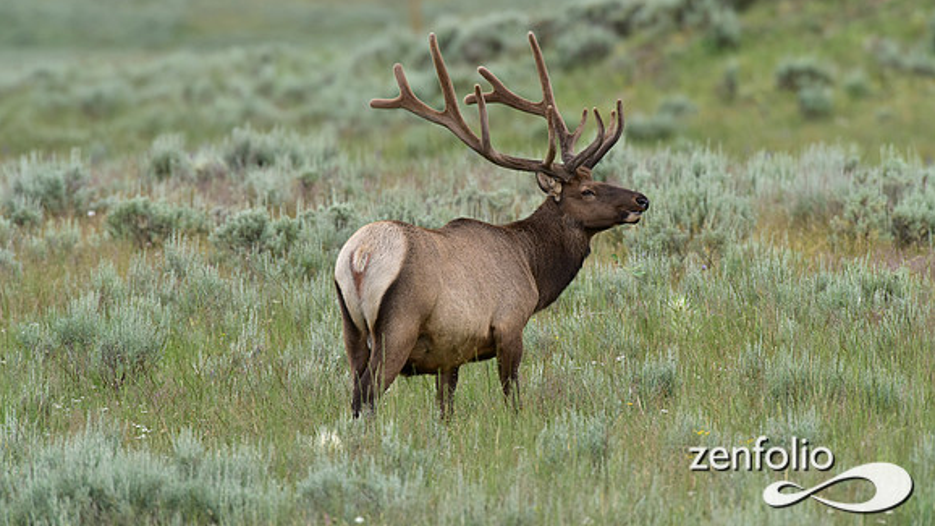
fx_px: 22162
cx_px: 468
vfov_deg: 1.4
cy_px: 244
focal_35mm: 894
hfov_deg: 2.4
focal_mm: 850
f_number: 10
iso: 1000
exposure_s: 1/500
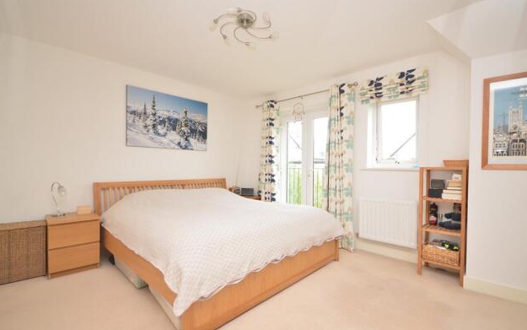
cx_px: 266
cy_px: 168
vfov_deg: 71.3
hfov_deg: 97.8
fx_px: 230
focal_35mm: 16
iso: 200
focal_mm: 10
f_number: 5
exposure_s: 1/30
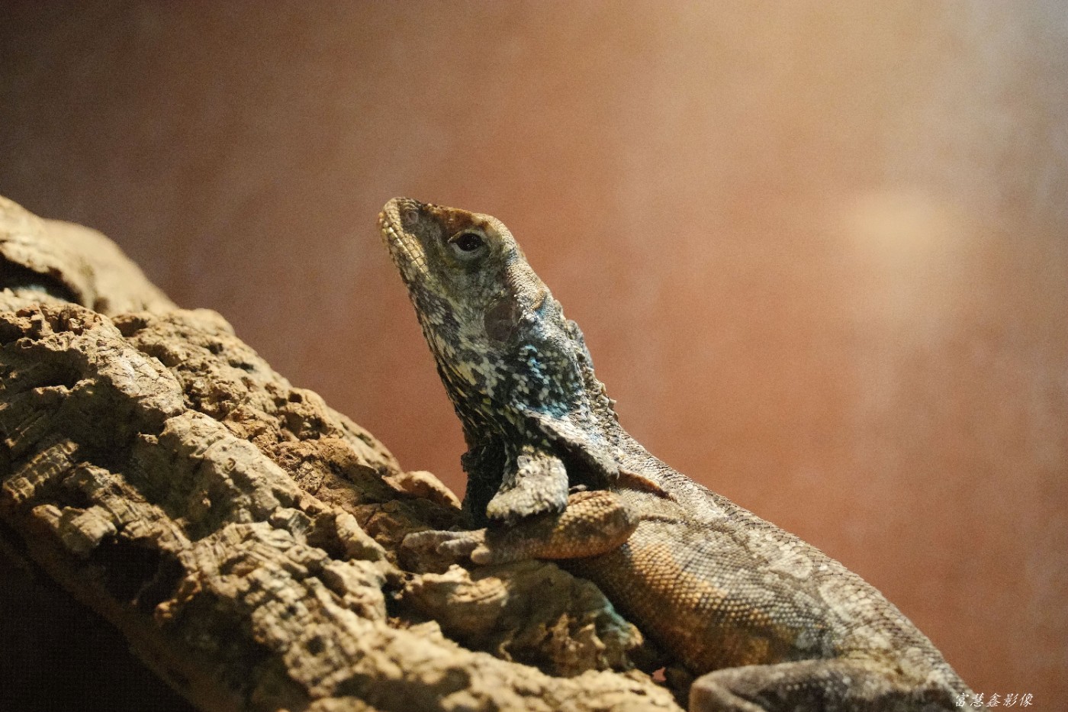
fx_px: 5932
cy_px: 356
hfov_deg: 10.3
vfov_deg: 6.9
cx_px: 534
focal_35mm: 200
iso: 12800
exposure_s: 1/125
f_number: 5.6
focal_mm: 200
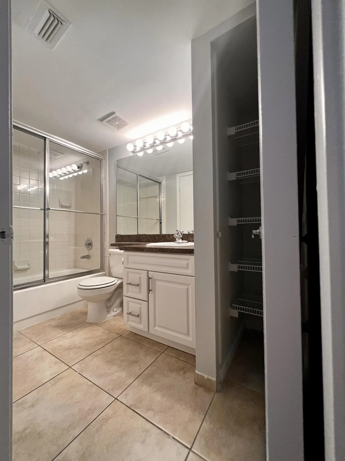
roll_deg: +0.3
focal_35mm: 13
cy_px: 230
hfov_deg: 89.9
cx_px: 172
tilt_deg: +1.2
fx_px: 173
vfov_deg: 106.2
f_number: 1.8
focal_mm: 1.57
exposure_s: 1/120
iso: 160
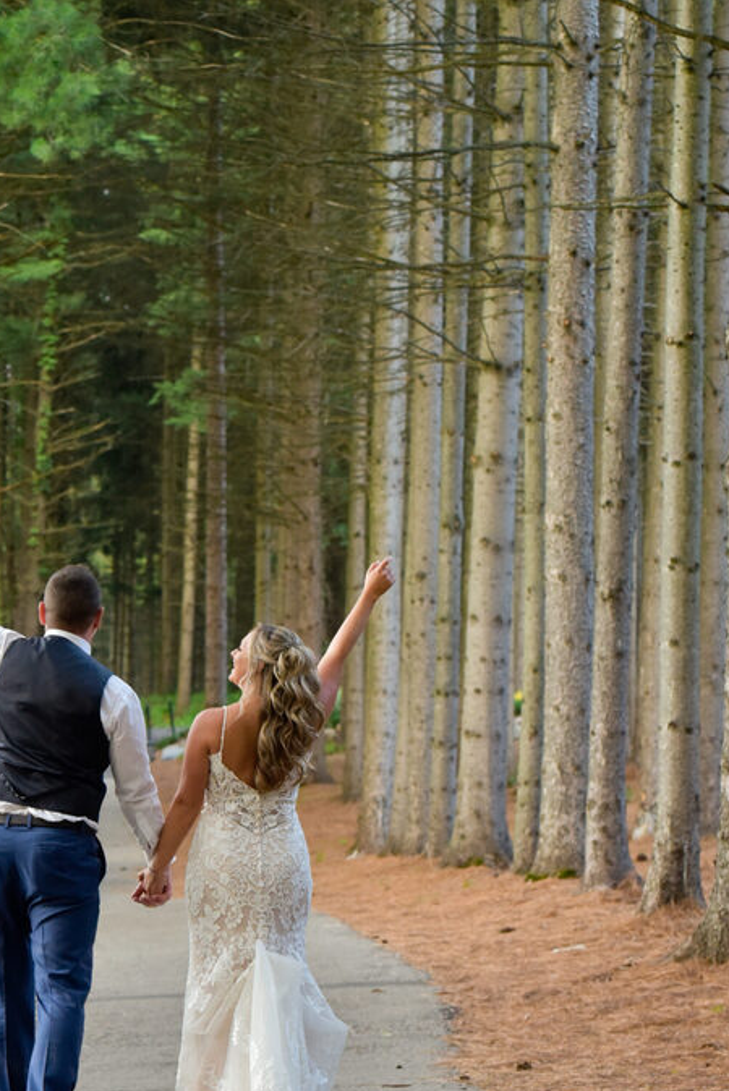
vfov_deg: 14.1
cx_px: 214
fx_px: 4400
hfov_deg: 9.5
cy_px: 450
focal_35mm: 145
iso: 2000
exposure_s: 1/200
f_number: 5.6
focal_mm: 85
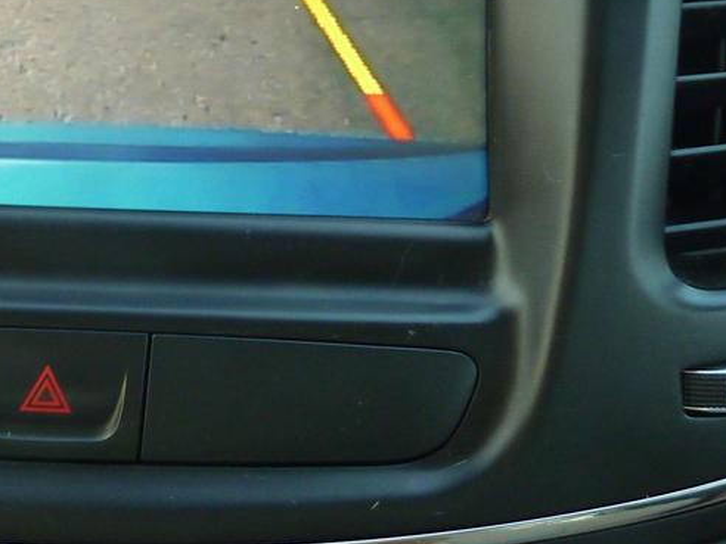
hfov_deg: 29.1
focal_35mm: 65
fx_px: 1363
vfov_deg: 22.0
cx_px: 130
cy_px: 50
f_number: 3.3
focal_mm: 4.1
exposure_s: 1/30
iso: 200
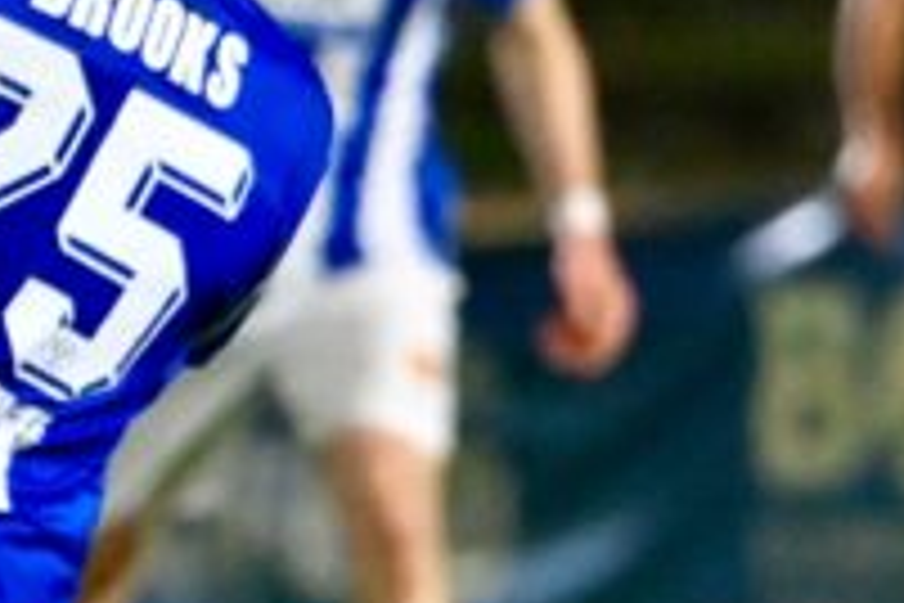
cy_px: 335
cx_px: -1070
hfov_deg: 2.0
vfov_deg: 1.3
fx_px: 25636
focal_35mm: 1021
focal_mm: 200
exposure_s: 1/1600
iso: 3200
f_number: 2.8
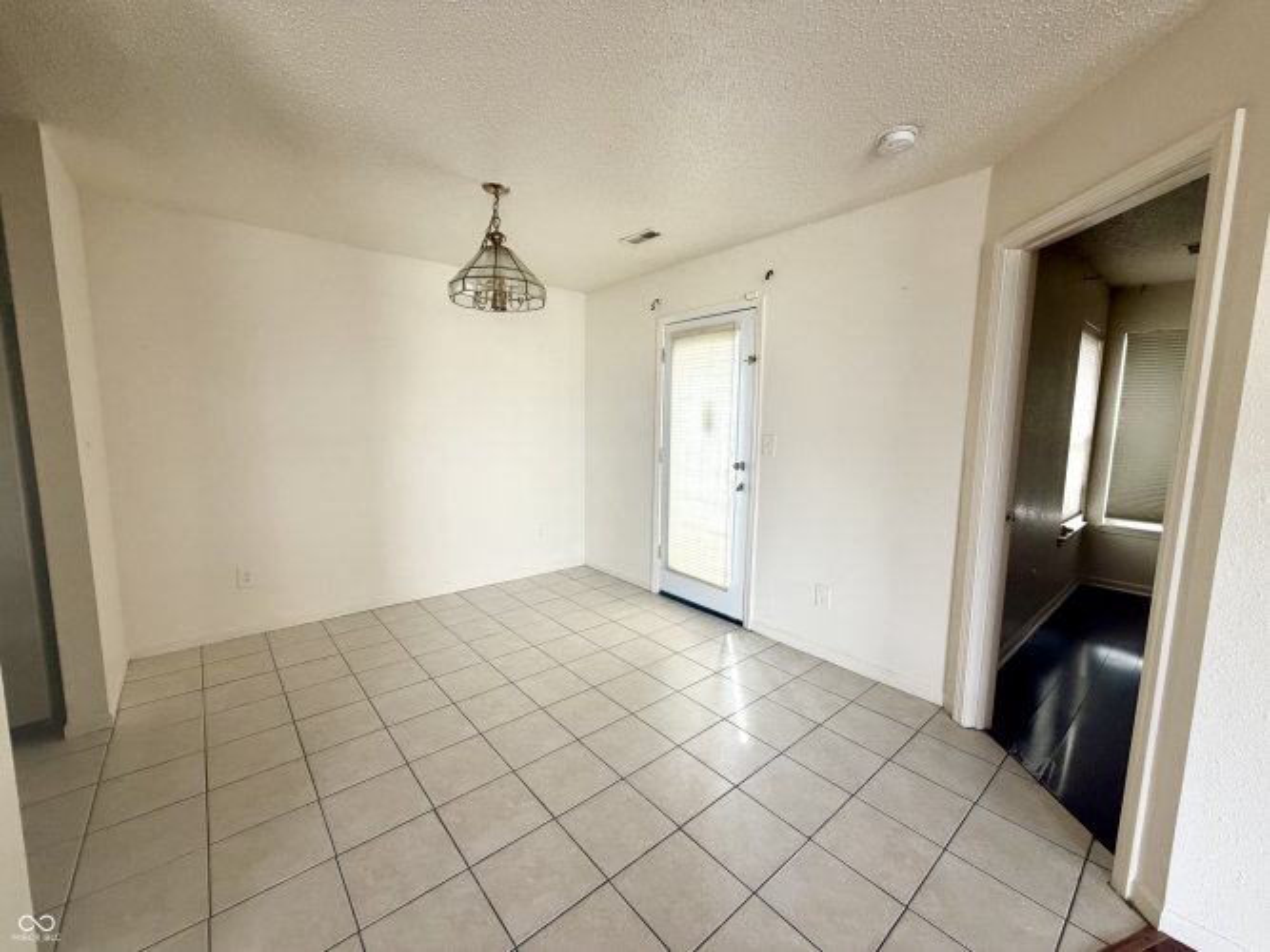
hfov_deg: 102.1
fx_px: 514
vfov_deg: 85.7
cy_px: 476
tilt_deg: -6.6
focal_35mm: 14
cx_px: 635
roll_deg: -0.2
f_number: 2.2
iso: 250
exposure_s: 1/121
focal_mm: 2.22
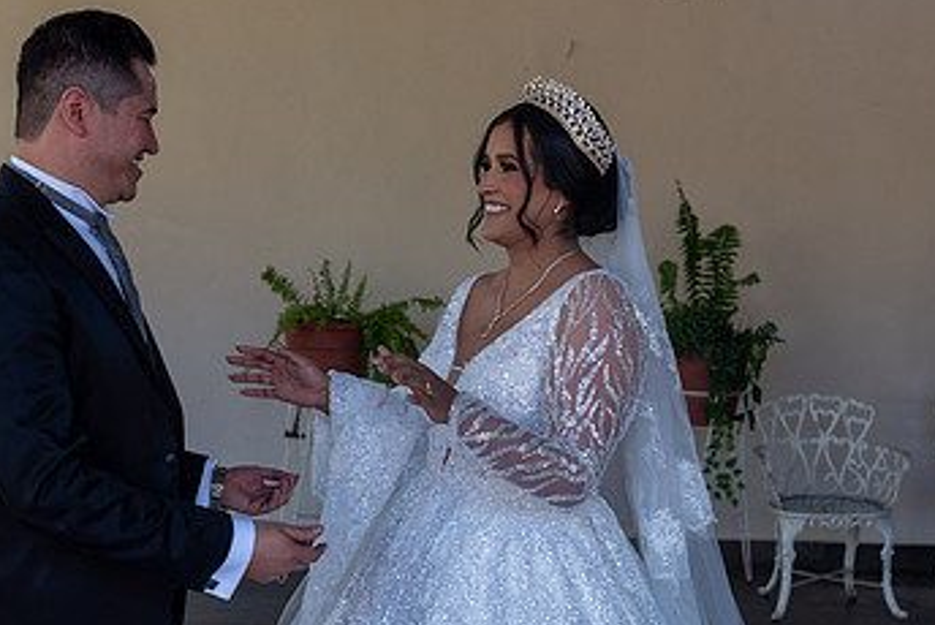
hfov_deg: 33.9
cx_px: 408
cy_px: 466
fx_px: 1534
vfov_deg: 22.8
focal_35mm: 59
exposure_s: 1/800
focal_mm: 35
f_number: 4.5
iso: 800
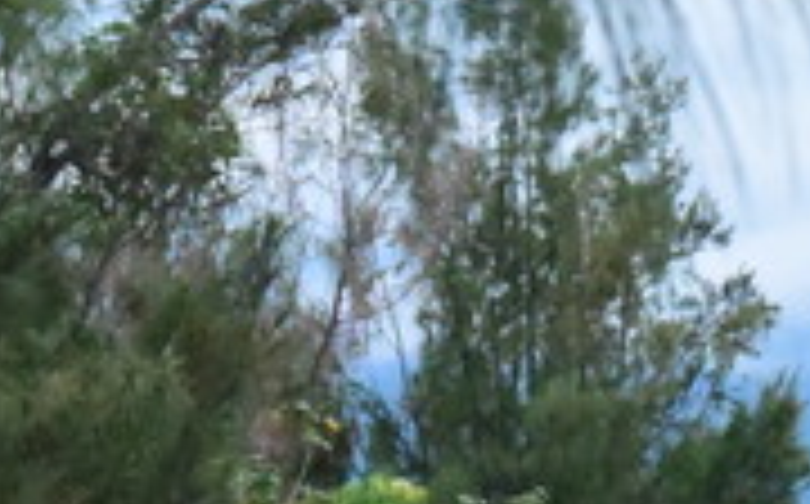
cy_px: 1141
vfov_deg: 2.5
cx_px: 1413
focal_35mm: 531
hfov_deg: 3.9
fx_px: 11707
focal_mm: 120
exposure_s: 1/2500
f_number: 13
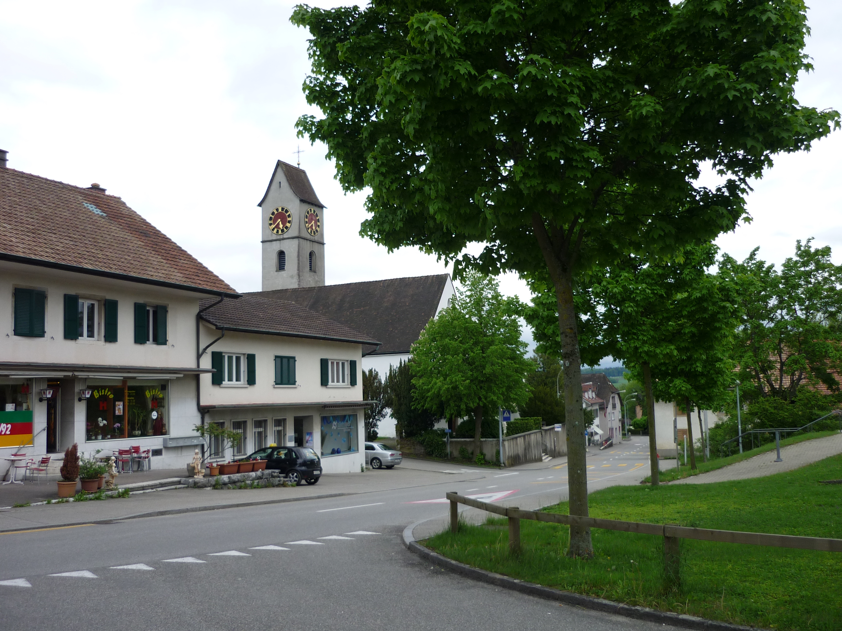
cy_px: 316
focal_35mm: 33
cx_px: 421
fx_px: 803
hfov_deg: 55.4
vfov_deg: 42.9
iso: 80
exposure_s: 1/640
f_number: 2.8
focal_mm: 5.5
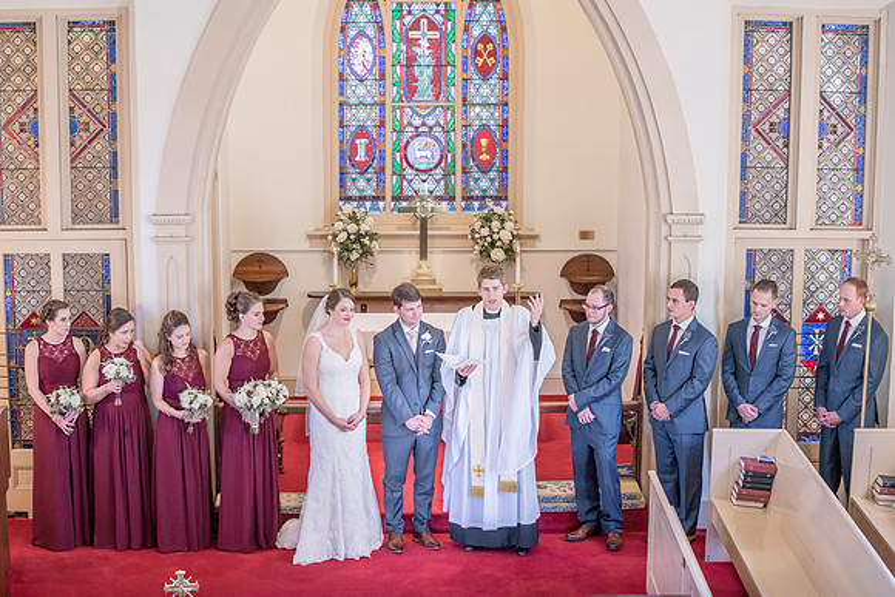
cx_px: 434
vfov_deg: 18.9
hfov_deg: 28.0
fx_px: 1795
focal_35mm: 72
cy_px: 307
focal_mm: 70
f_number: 4
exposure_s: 1/100
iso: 2000
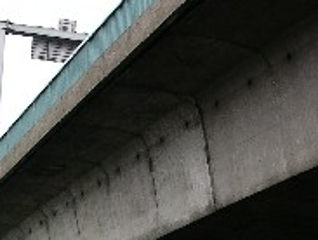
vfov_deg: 12.9
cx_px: 185
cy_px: 294
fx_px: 1031
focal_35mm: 112
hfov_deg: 17.5
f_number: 4.5
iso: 50
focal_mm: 8.9
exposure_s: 1/40.1
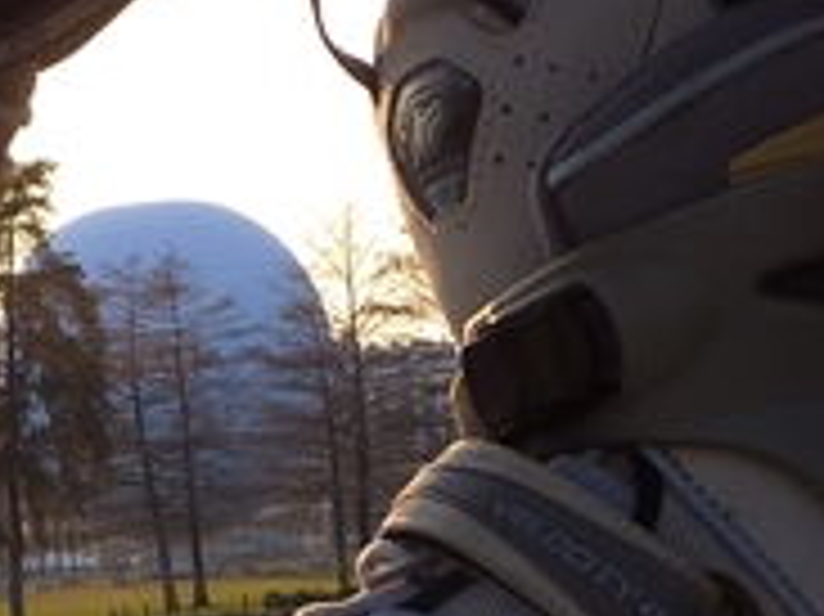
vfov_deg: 10.5
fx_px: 3330
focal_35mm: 140
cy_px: 576
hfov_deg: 13.9
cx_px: -27
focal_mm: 4.4
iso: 80
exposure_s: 1/160
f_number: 4
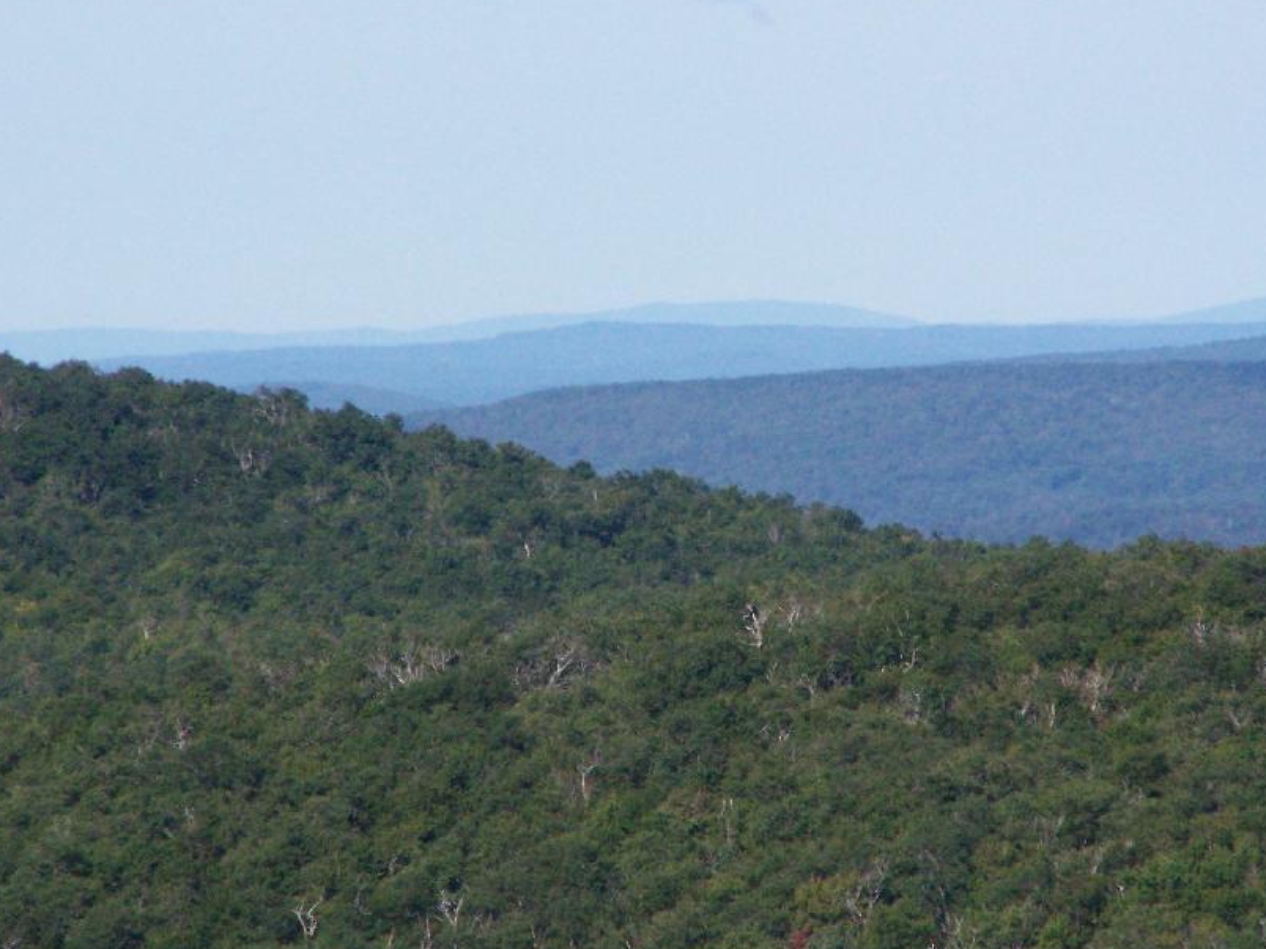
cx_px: 735
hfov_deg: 4.1
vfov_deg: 3.1
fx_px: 17701
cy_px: 460
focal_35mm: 484
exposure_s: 1/1250
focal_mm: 63
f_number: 7.1
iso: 400
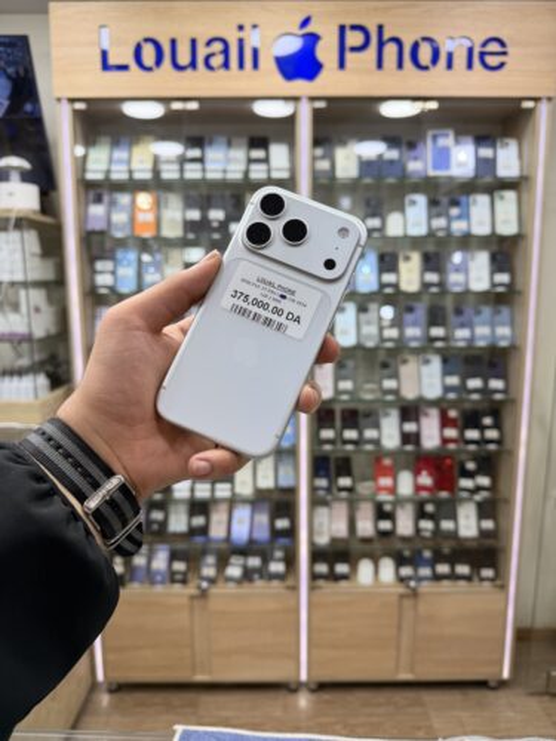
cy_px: 370
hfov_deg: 56.8
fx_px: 514
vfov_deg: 71.6
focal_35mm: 24
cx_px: 278
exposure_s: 1/127
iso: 64
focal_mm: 6.76
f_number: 1.78
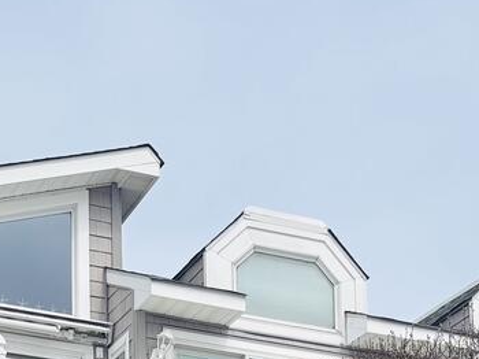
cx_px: 285
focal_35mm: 107
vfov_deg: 12.4
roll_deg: +2.3
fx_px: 1480
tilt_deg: +9.8
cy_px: 680
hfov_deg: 18.4
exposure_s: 1/3831
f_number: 1.6
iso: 50
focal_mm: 5.96
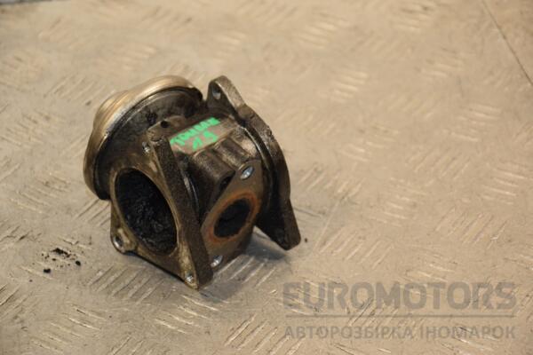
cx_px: 266
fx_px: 1888
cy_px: 178
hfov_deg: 16.1
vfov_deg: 10.8
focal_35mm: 128
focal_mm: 85
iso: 800
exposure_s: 1/125
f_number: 5.6
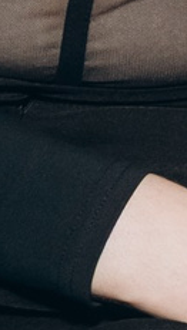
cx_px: 645
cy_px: -414
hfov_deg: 3.5
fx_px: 2936
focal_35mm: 334
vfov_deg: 6.2
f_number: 3.5
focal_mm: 28
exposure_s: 1/160
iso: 400
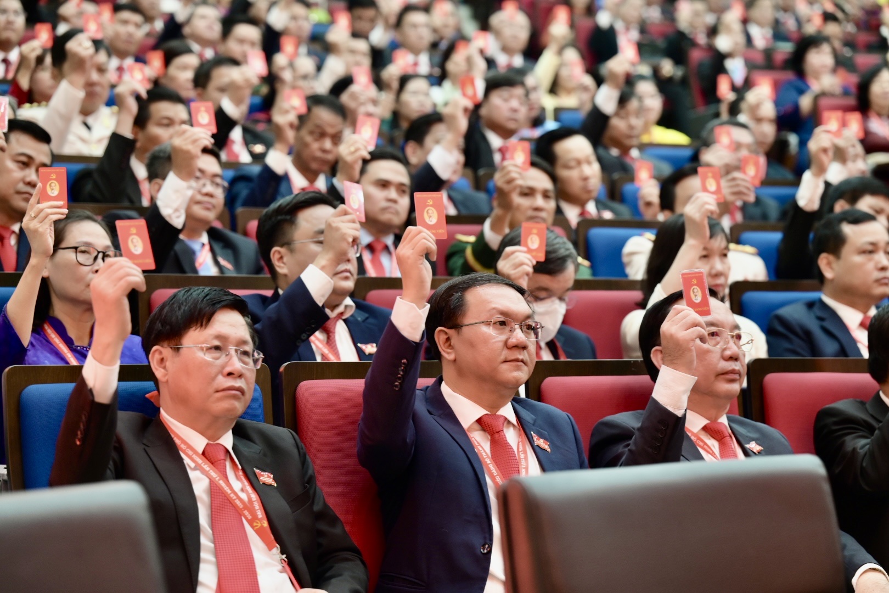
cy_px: 296
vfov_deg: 14.3
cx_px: 444
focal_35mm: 96
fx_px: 2370
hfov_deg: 21.2
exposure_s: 1/30
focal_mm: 96
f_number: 3.5
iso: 400
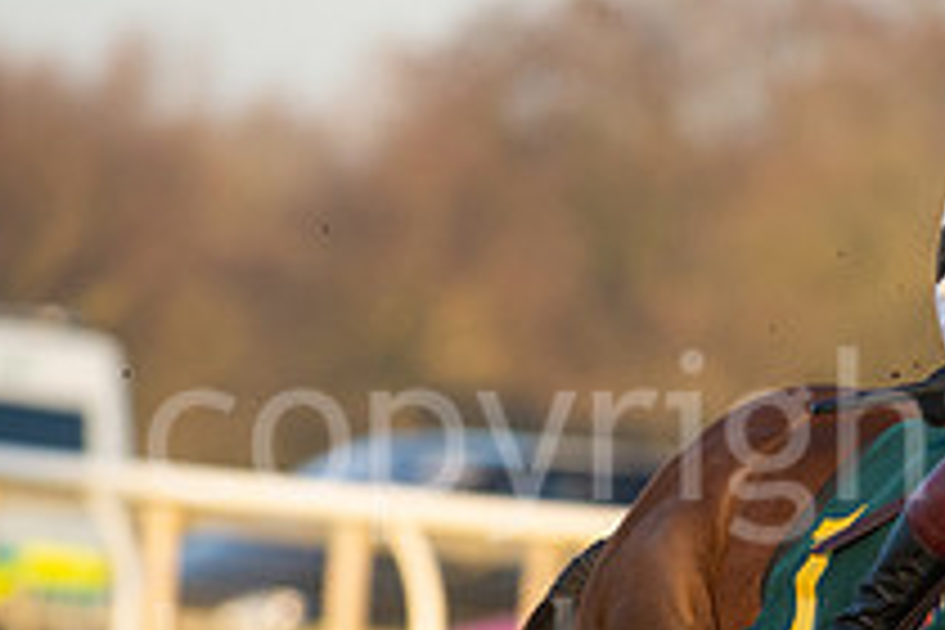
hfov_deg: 2.5
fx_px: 21760
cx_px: 738
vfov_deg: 1.7
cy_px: 720
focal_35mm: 829
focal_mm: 300
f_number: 5.6
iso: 1000
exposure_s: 1/2000
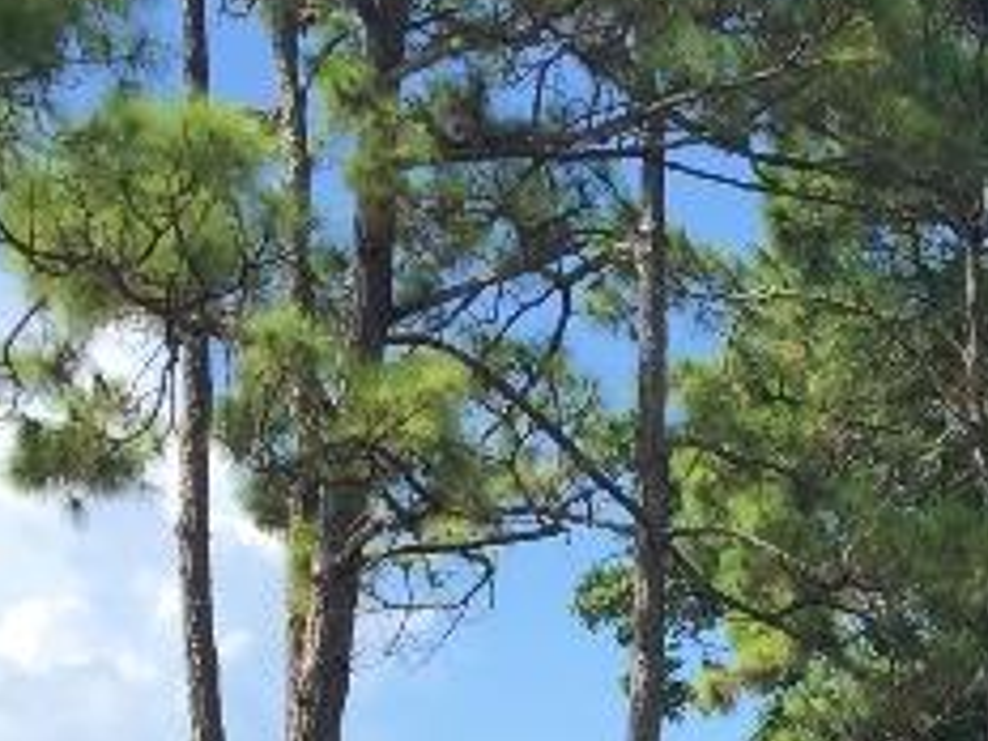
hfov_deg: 14.4
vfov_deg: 10.7
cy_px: 1431
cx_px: 1486
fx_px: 3653
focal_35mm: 128
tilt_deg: +0.1
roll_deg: -2.1
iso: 32
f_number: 2.2
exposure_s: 1/1582
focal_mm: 4.15
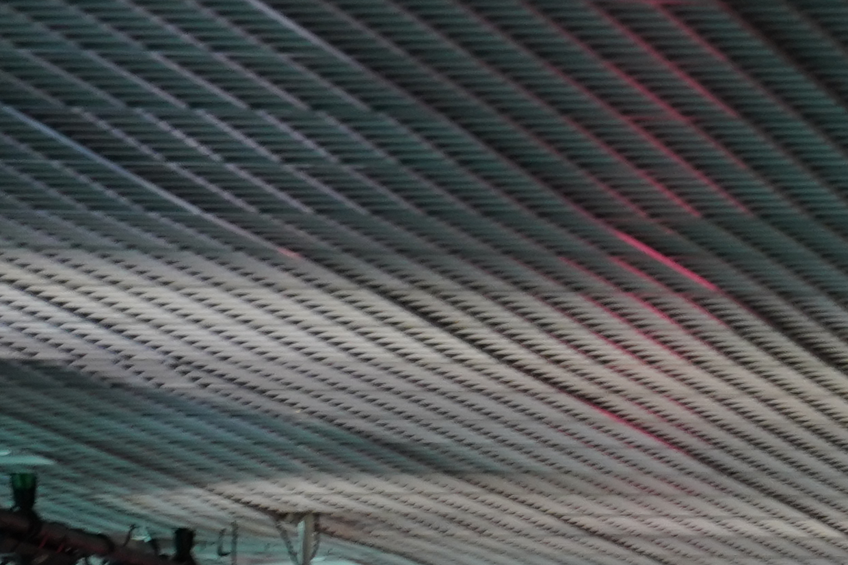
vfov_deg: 3.8
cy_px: 989
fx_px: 8548
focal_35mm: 363
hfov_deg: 5.5
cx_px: 1955
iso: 1600
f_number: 4
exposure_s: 1/200
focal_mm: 75
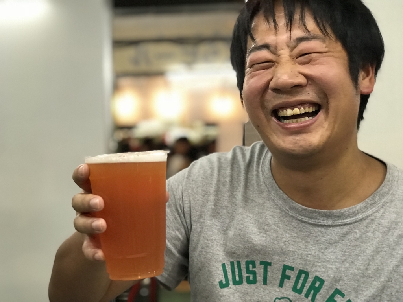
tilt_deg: +0.7
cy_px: 151
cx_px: 202
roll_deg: +1.5
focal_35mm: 57
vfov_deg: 25.7
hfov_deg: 33.8
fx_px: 664
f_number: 2.8
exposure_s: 1/50
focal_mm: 6.6
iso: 160
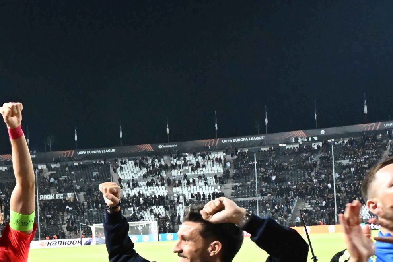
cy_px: 298
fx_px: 939
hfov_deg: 20.8
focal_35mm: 86
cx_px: -164
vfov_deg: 15.4
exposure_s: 1/320
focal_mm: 24
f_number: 4.5
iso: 6400
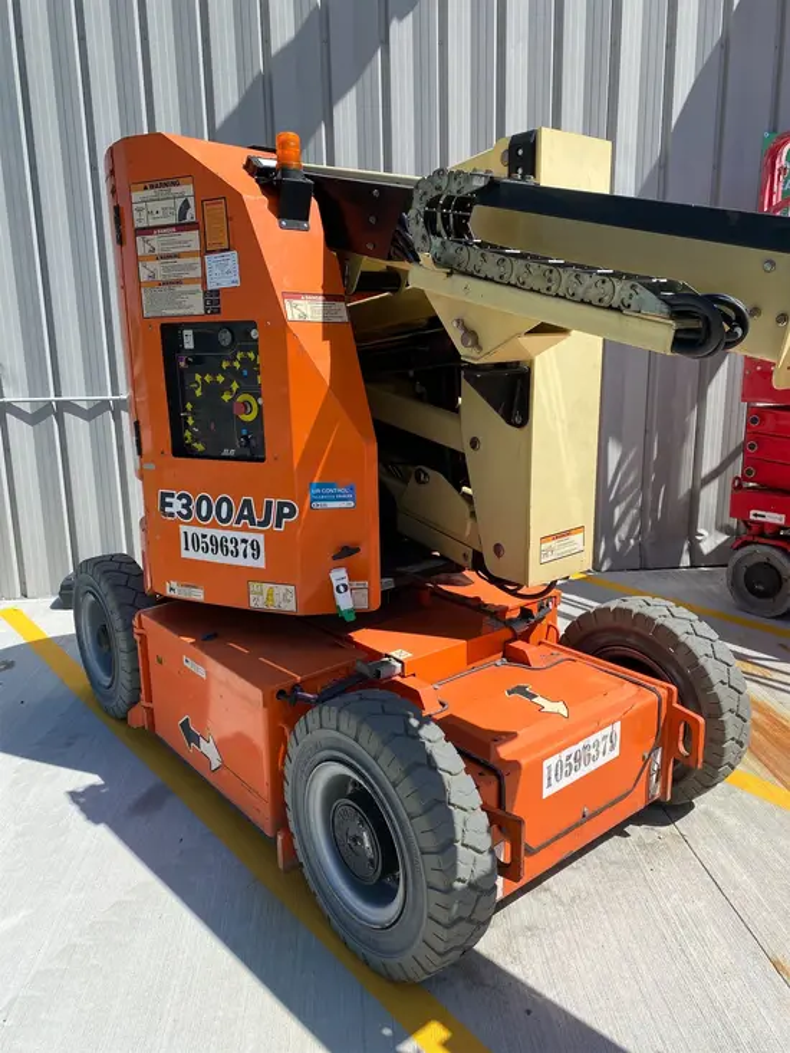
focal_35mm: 26
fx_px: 791
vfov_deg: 67.3
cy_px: 526
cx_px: 395
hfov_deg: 53.1
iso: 32
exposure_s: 1/2463
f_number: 1.8
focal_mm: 4.25
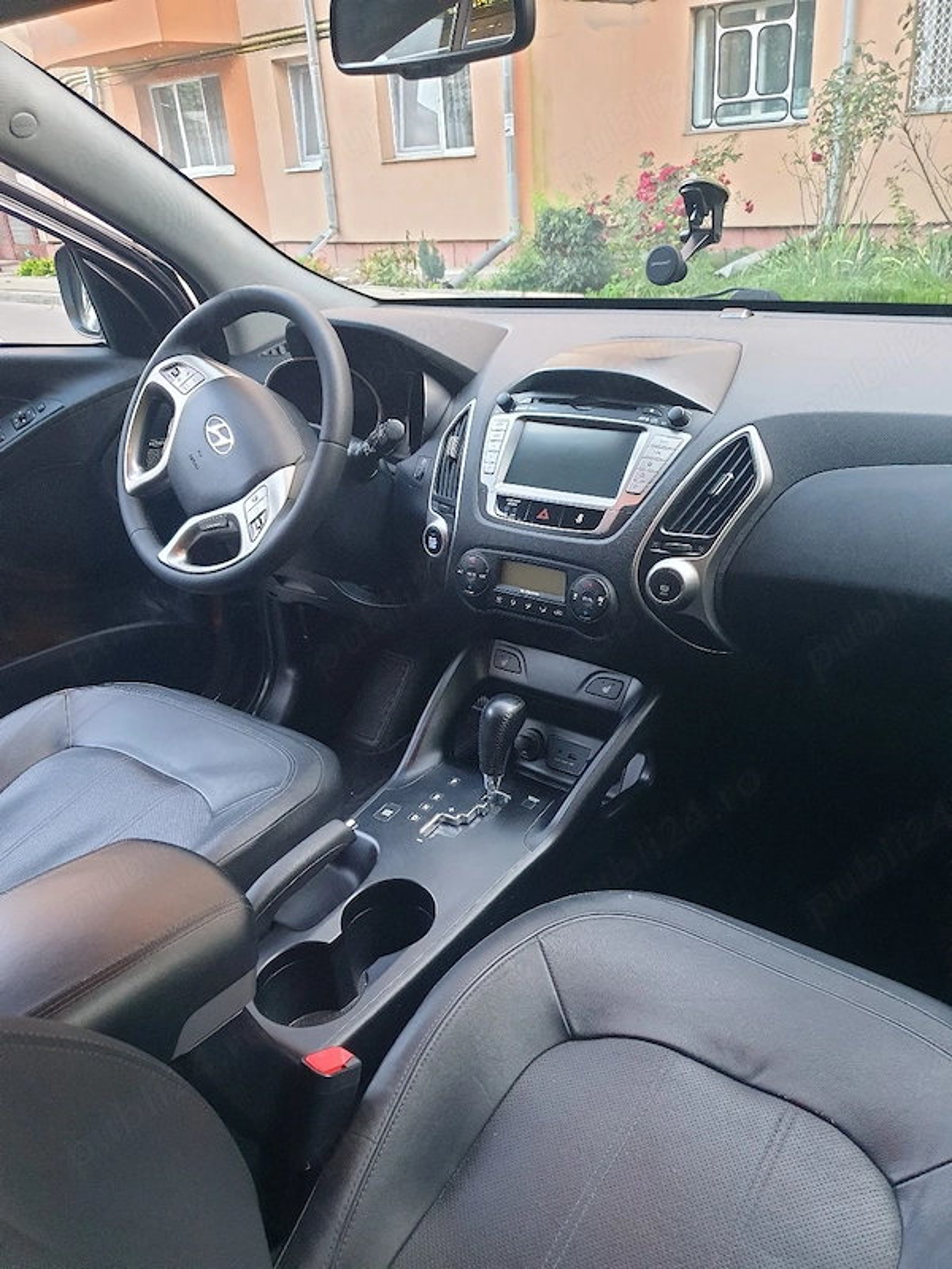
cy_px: 634
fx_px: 953
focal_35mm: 26
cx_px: 476
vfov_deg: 67.3
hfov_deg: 53.1
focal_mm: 4.3
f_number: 1.5
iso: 200
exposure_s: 1/40
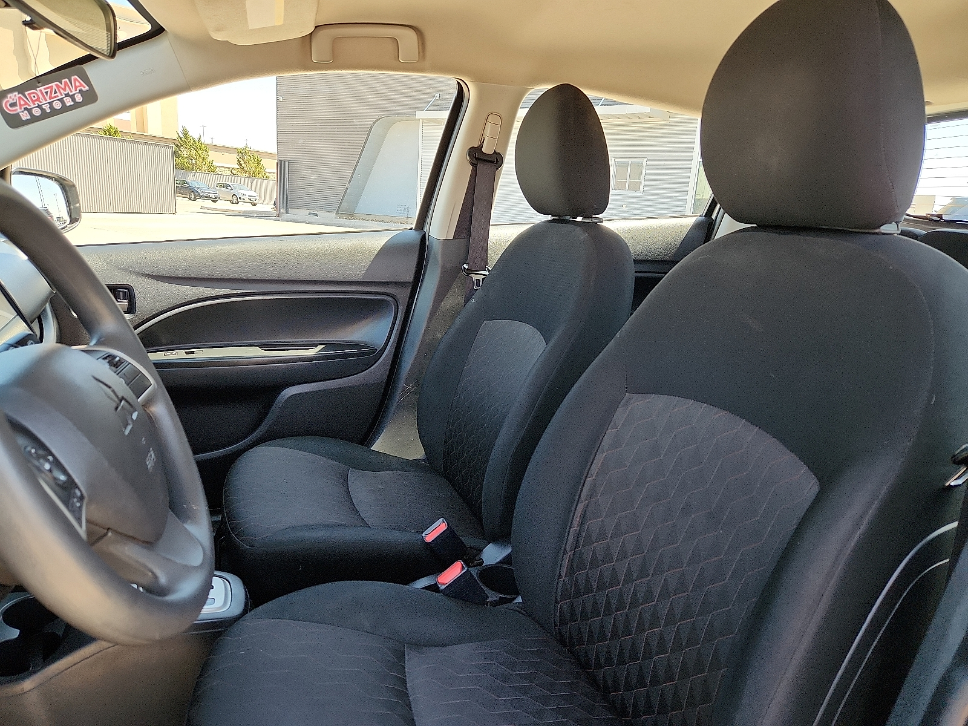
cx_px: 484
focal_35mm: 23
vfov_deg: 58.9
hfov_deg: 73.9
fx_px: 643
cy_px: 363
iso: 81
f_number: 1.8
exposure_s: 1/119
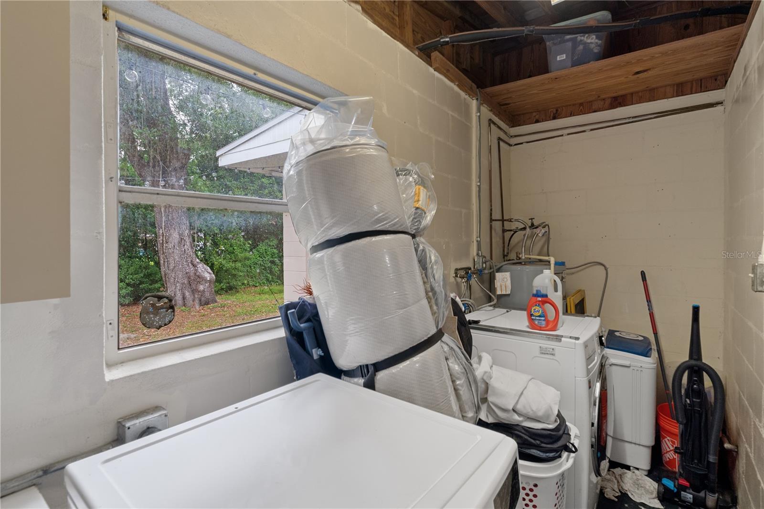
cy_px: 254
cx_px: 382
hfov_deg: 95.0
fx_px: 350
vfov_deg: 72.0
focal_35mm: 16
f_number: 8
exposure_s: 1/1.25
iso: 250
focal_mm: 11
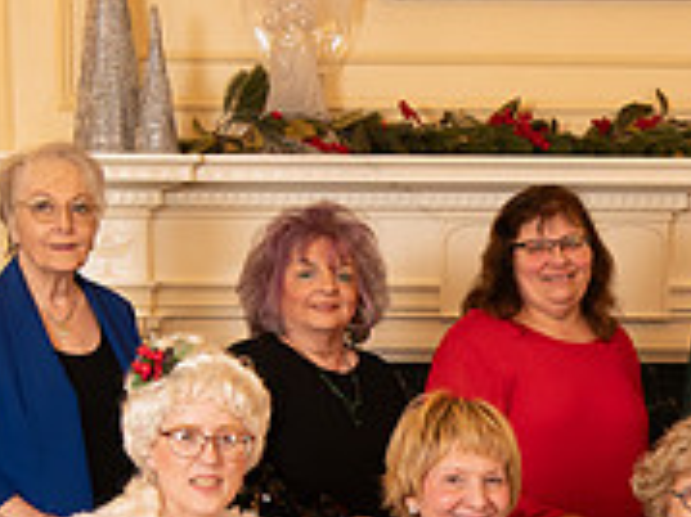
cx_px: 602
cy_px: 579
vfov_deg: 11.9
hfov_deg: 16.0
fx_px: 2434
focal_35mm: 122
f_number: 5.6
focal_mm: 36
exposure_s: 1/200
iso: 1600
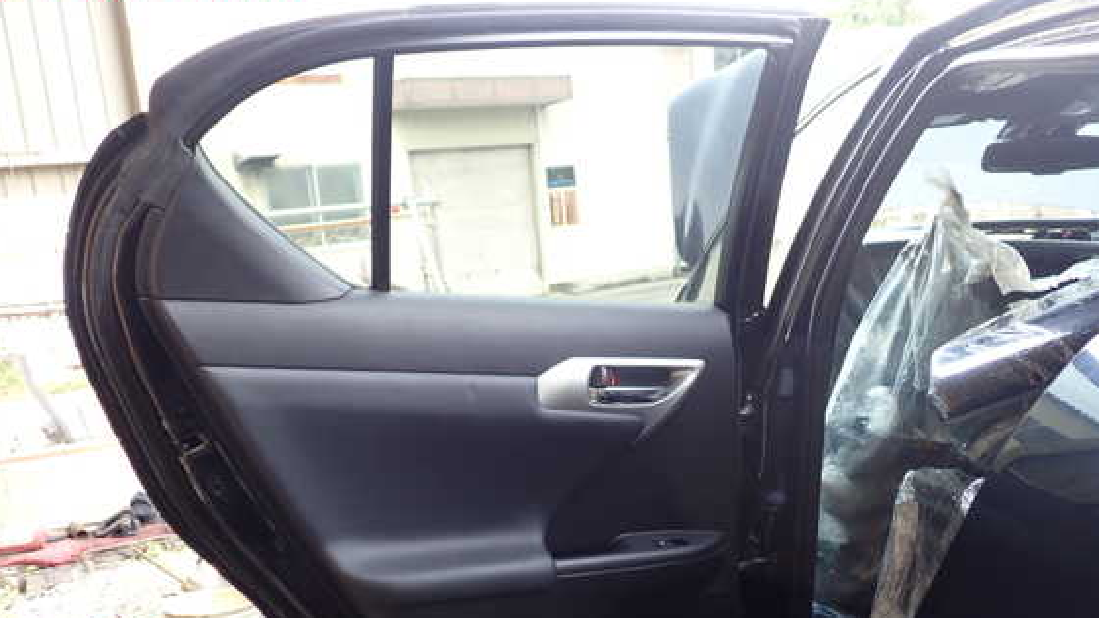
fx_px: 1020
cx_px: 518
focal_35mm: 35
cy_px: 396
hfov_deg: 56.6
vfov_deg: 33.5
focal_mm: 5.4
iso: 100
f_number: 2.3
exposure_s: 1/60
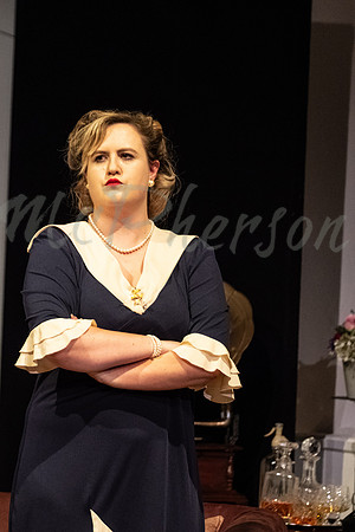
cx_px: 70
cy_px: 266
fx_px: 2685
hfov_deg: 7.6
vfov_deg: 11.3
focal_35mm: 182
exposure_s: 1/250
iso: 2000
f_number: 2.8
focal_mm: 80.4
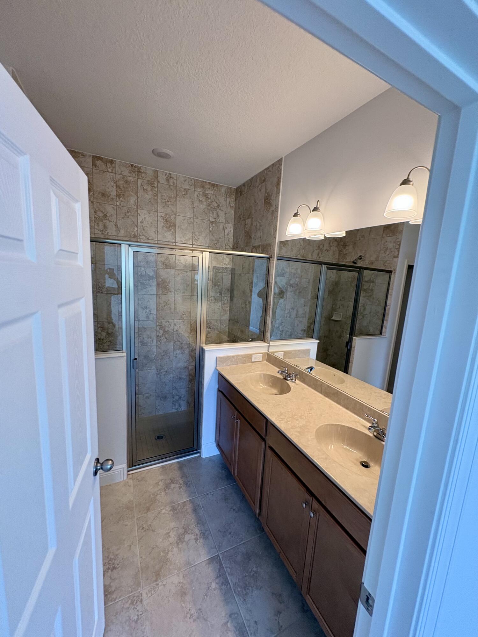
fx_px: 258
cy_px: 318
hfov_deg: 85.7
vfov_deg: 102.1
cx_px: 239
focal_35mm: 14
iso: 160
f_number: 2.2
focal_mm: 2.22
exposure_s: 1/120
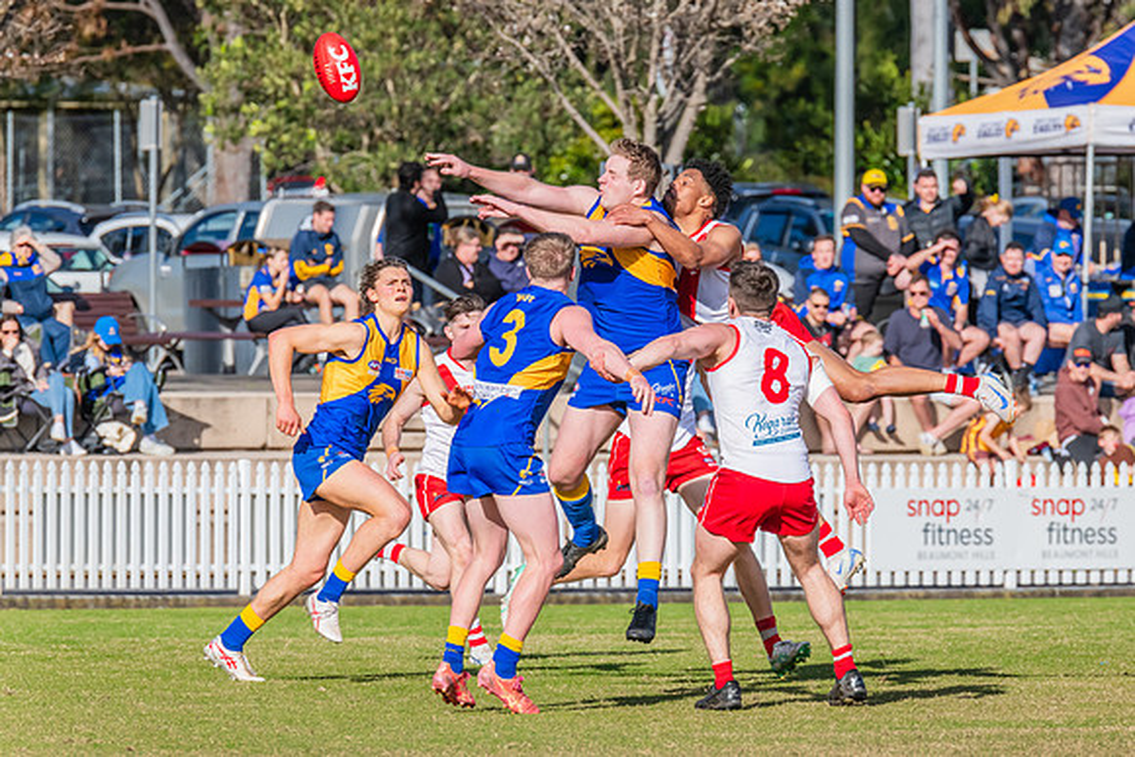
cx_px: 629
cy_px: 329
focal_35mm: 493
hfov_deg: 4.2
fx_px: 15549
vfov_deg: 2.8
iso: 800
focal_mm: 420
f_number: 14
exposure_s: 1/1250
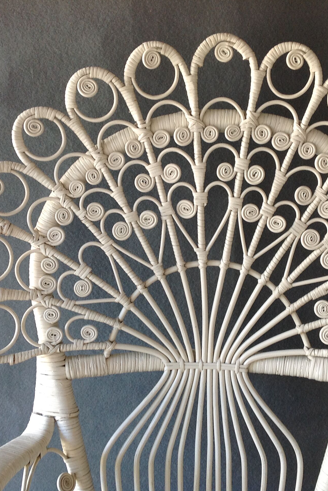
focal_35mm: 49
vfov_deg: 40.3
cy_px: 245
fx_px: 670
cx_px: 178
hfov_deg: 27.5
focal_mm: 4.28
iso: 80
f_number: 2.4
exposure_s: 1/40
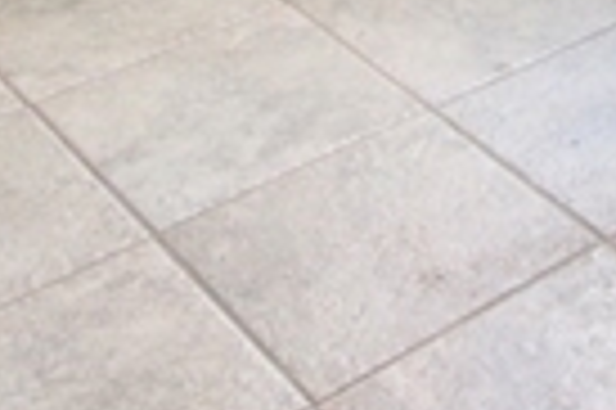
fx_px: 1795
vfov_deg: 9.5
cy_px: -901
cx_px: 836
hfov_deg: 18.0
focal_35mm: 105
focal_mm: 14
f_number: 8
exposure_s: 1/8
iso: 400
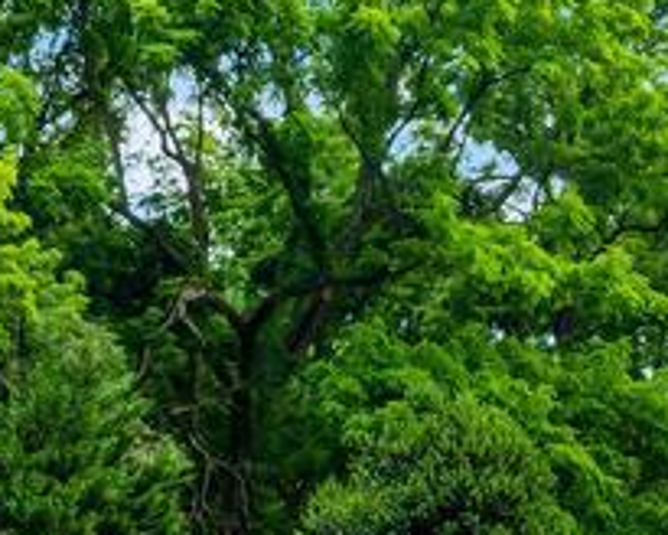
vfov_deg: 19.6
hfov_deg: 25.4
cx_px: 319
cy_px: 576
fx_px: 1483
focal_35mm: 75
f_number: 7.1
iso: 1250
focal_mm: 16
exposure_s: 1/400
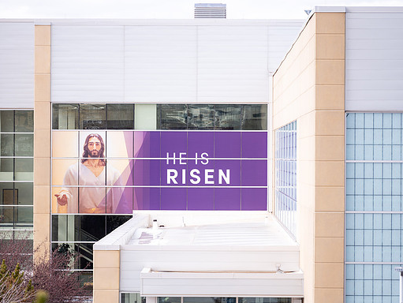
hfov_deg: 9.1
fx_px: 2540
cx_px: 184
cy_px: 152
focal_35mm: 218
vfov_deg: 6.8
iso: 100
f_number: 2.8
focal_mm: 200
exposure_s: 1/1000
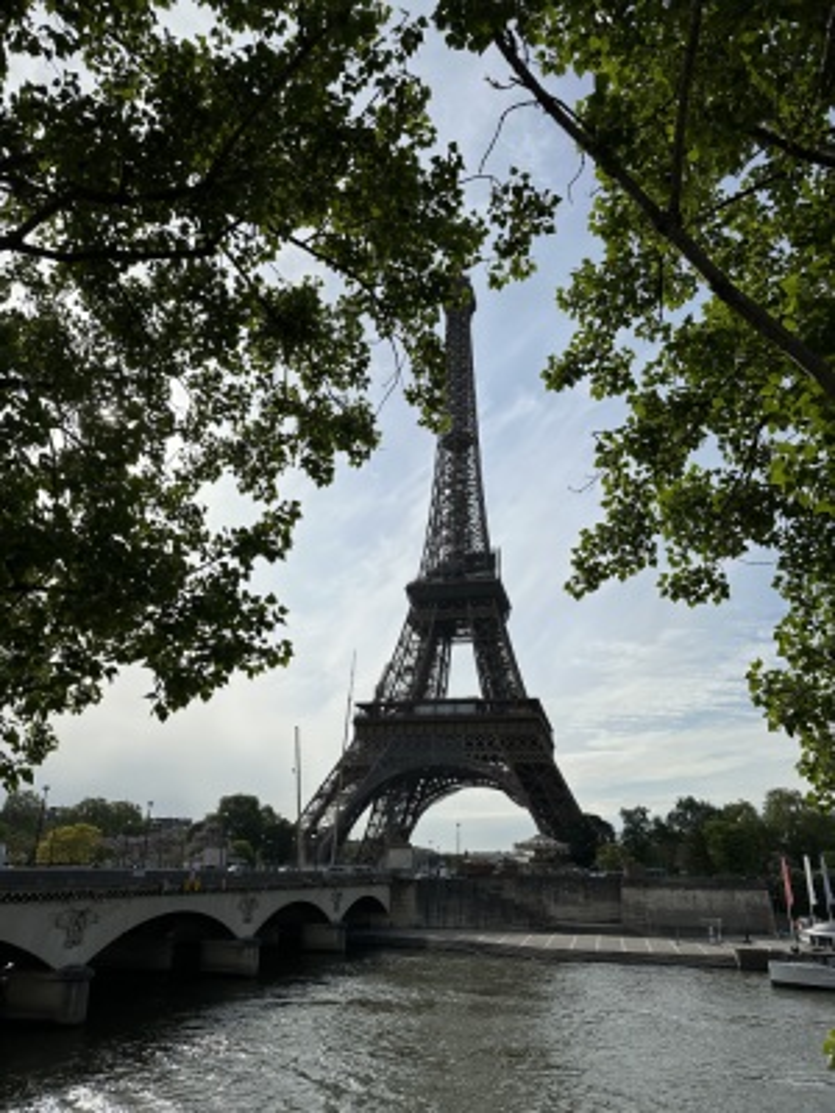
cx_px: 418
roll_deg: -1.5
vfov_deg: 71.6
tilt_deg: +22.3
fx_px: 772
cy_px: 556
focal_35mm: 24
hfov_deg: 56.8
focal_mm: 6.86
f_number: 1.78
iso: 80
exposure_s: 1/13699
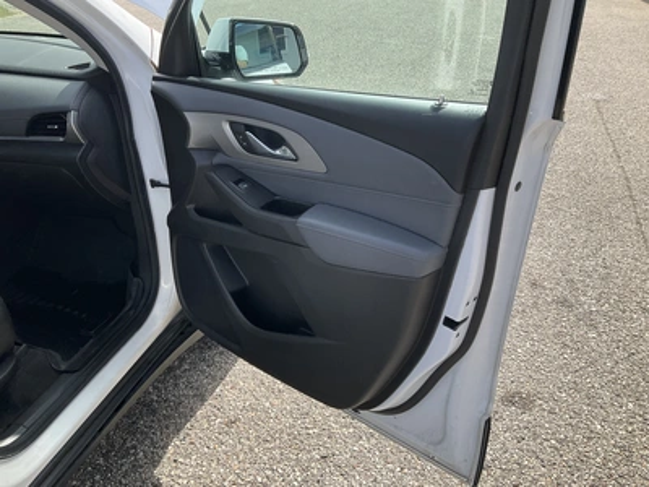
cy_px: 244
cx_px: 324
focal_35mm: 29
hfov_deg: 61.7
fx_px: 544
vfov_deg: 48.2
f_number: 1.8
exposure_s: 1/792
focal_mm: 3
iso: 25
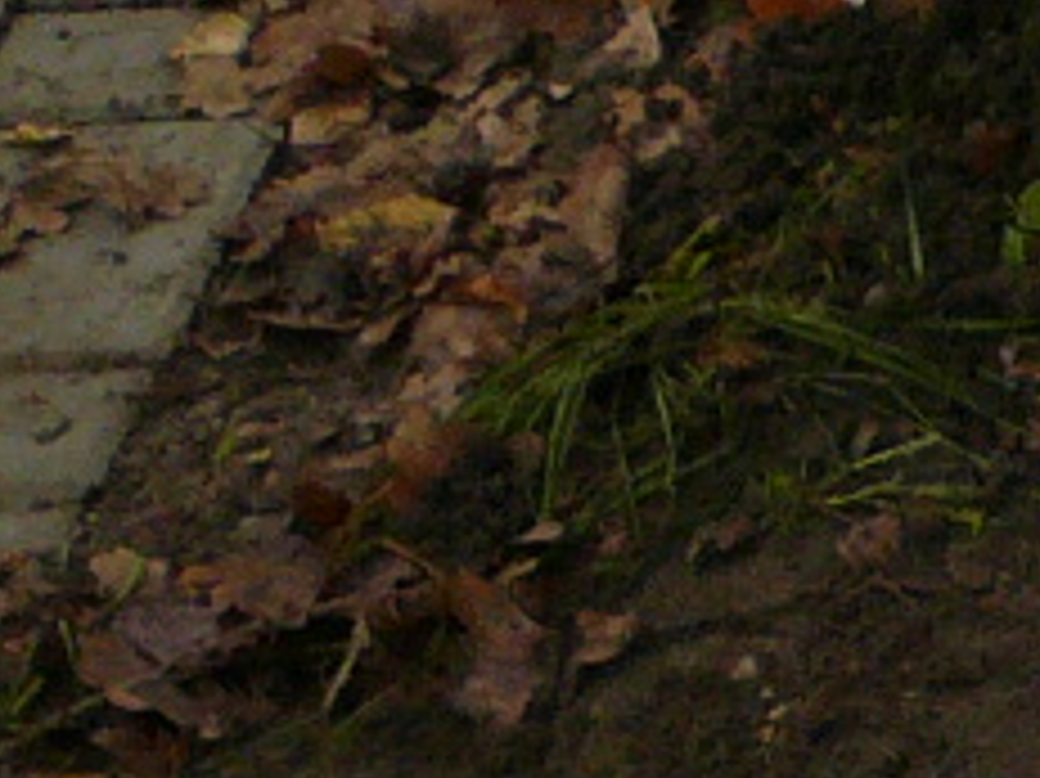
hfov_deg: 9.2
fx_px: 5825
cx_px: 2485
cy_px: 2231
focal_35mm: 194
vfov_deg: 7.0
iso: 100
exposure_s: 1/125
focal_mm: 4.6
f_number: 2.8
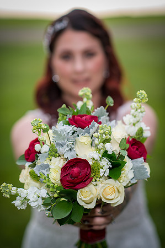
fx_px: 586
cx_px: 82
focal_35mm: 85
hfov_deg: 16.0
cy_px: 124
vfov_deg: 23.9
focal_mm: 85
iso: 100
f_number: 2.4
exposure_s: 1/180
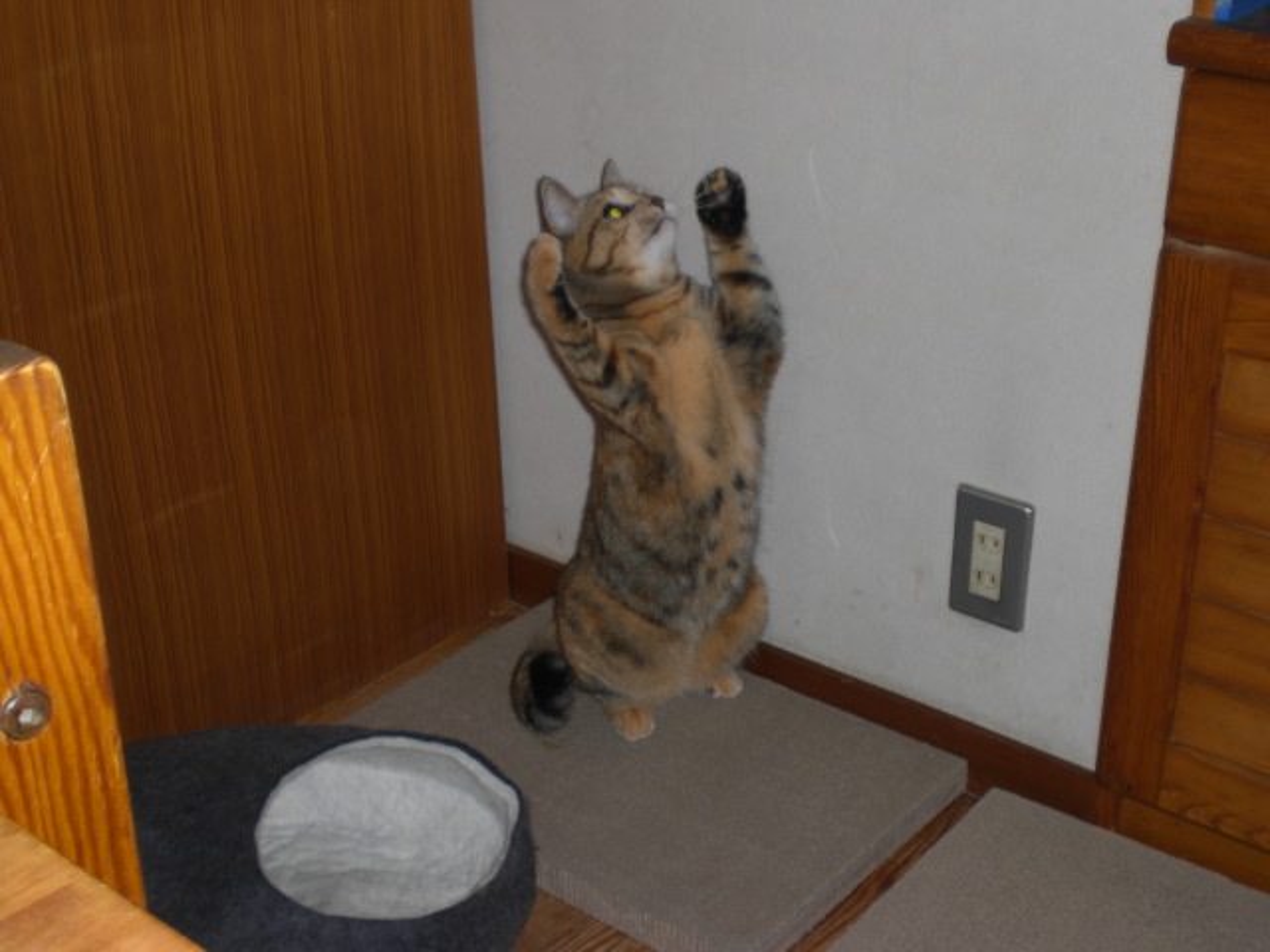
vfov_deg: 28.6
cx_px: 635
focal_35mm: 51
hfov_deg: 37.5
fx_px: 1871
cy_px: 476
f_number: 3.6
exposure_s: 1/60
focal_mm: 8.44
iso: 50
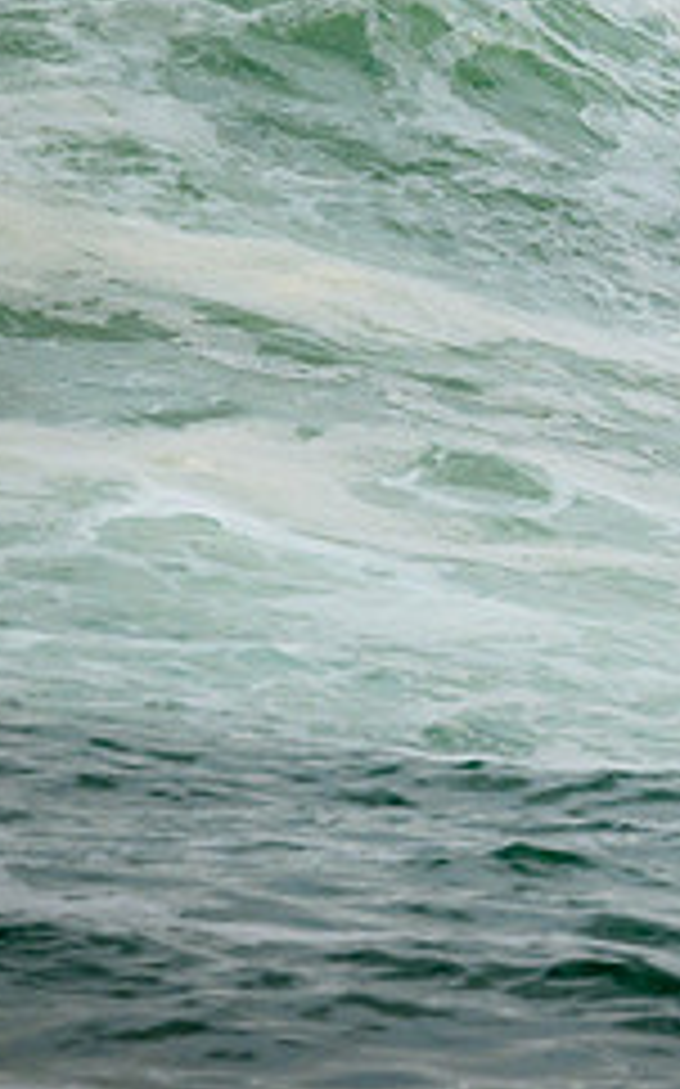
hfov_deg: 1.0
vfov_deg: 1.6
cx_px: 1234
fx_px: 39127
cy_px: 236
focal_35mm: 1318
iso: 720
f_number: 11
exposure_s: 1/2500
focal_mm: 540
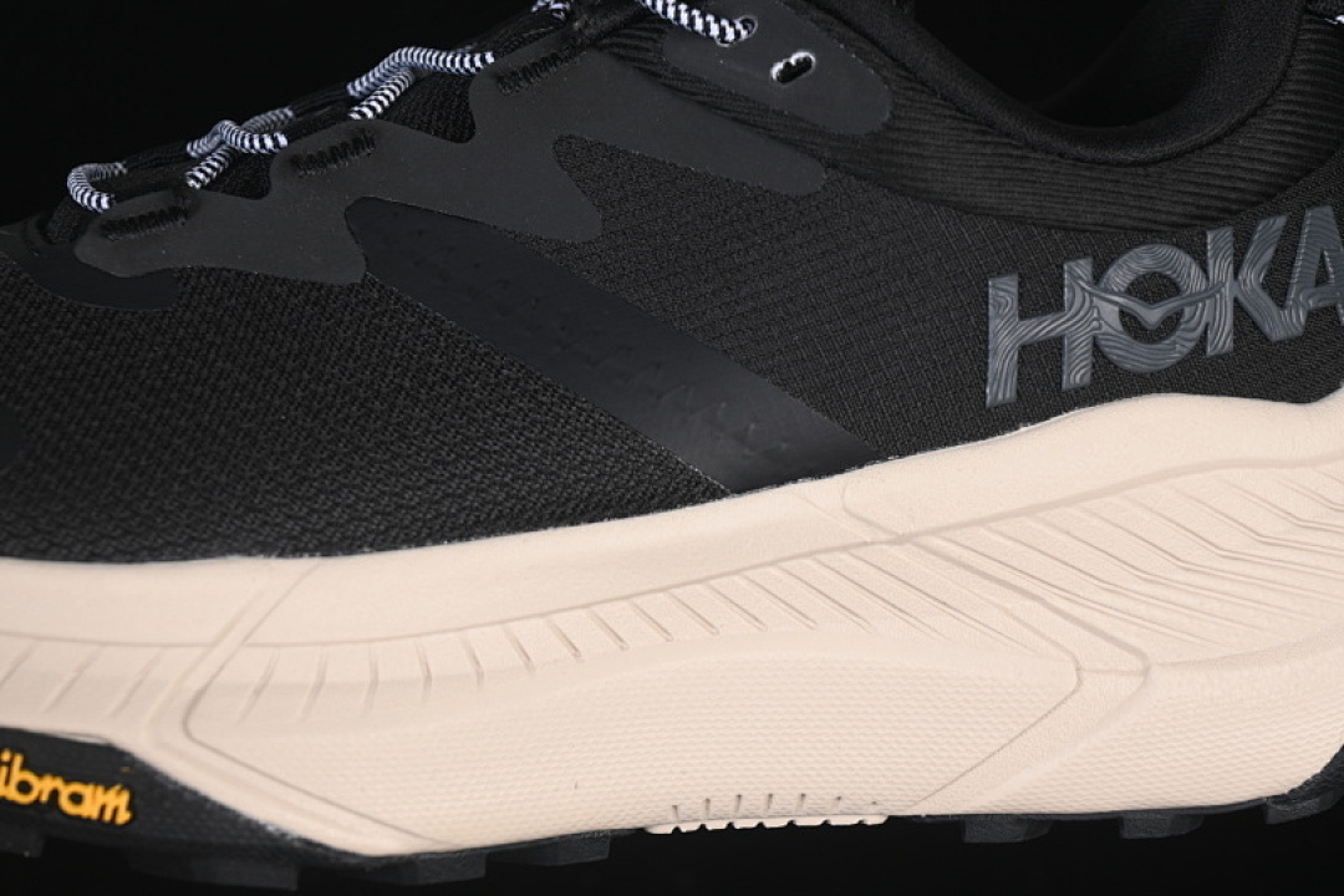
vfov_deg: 18.2
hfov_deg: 27.0
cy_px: 448
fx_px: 2800
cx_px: 672
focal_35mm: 75
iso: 160
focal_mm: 50
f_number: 6.3
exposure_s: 1/60
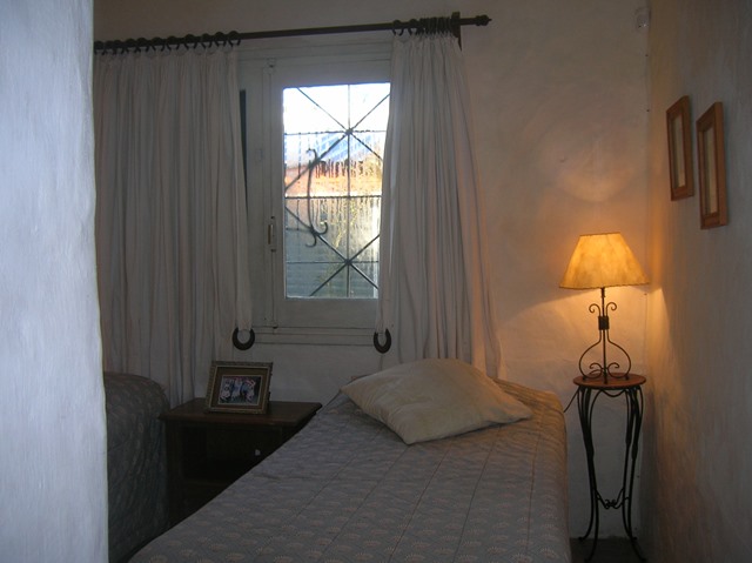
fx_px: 738
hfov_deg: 54.0
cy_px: 282
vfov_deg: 41.7
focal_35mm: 34
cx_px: 376
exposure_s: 1/30
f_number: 2.9
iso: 50
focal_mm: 5.7
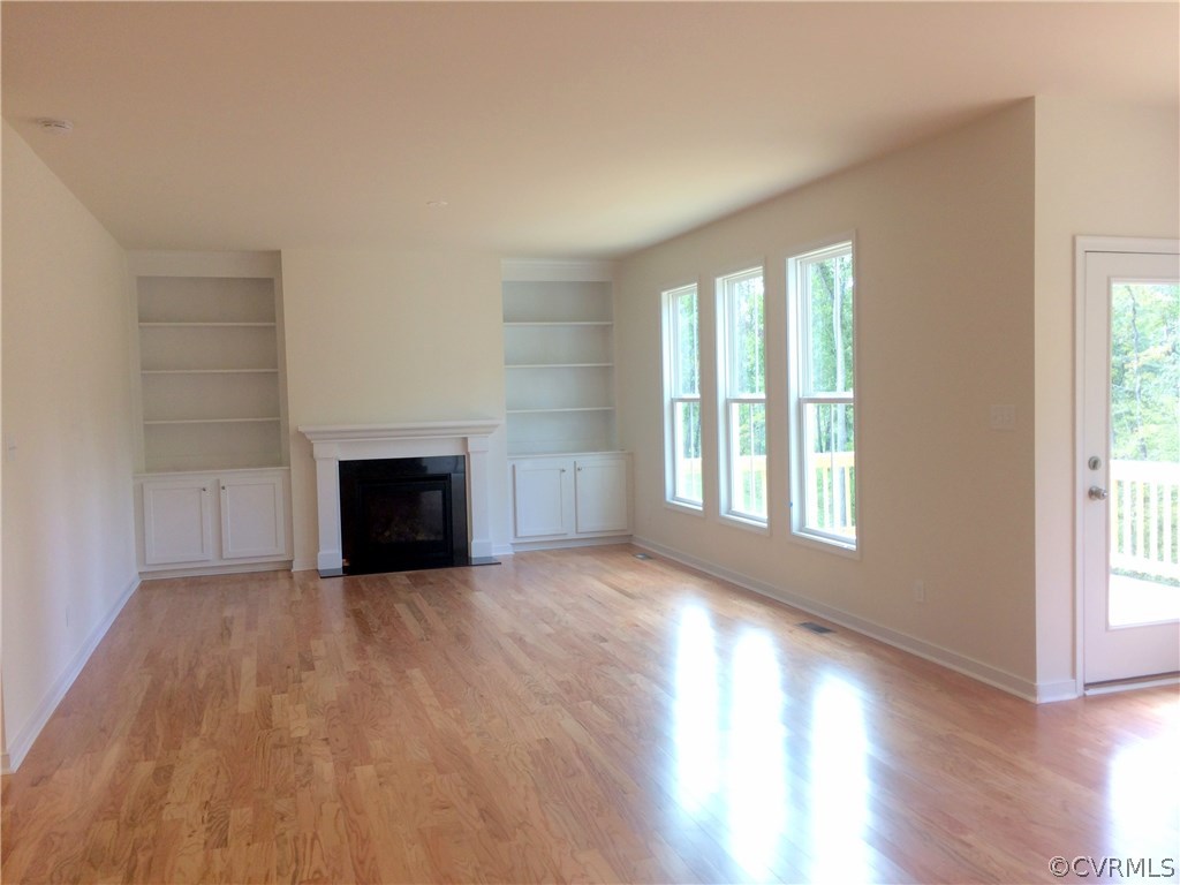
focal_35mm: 29
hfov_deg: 61.7
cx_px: 590
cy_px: 442
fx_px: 989
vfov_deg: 48.2
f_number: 2.2
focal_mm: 4.15
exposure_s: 1/60
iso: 50
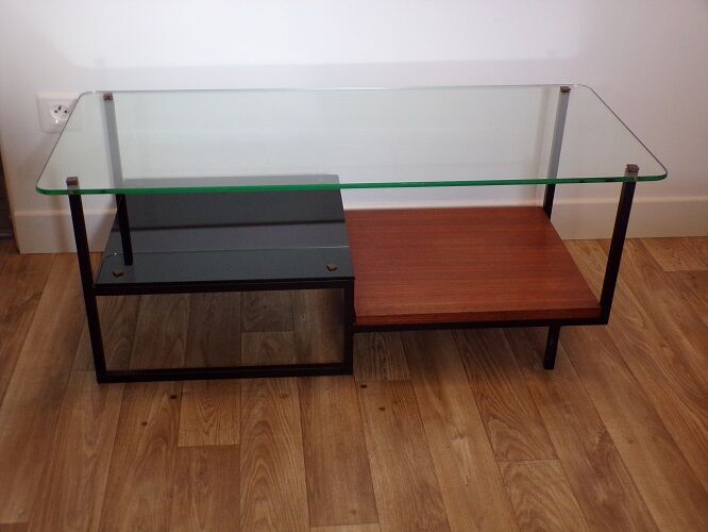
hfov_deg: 44.8
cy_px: 266
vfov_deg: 34.4
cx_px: 354
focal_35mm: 42
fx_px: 859
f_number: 3.4
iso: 237
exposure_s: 1/17
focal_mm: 7.6
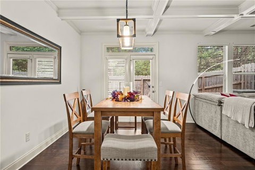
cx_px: 128
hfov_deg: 86.9
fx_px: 135
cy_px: 85
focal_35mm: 19
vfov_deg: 64.6
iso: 250
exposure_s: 1
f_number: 9
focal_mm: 19
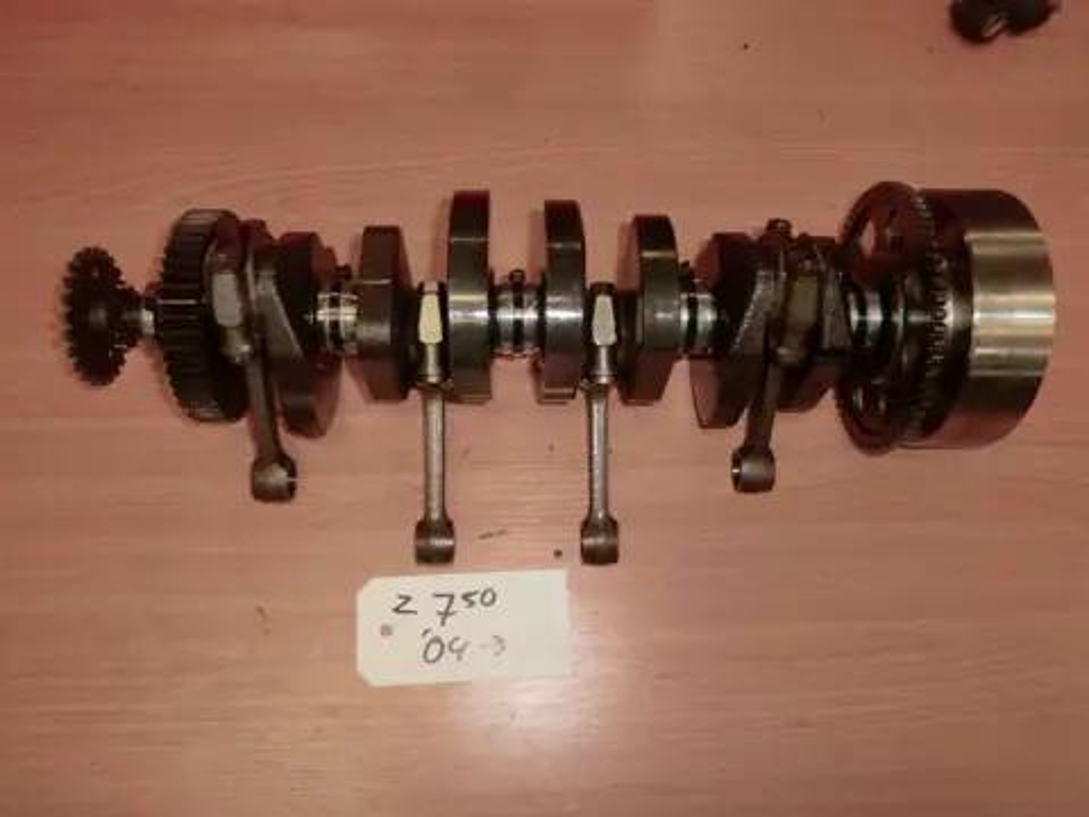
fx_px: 849
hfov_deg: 65.3
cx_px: 544
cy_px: 408
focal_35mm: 27
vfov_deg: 51.4
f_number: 3.2
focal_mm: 4.9
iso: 200
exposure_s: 1/60
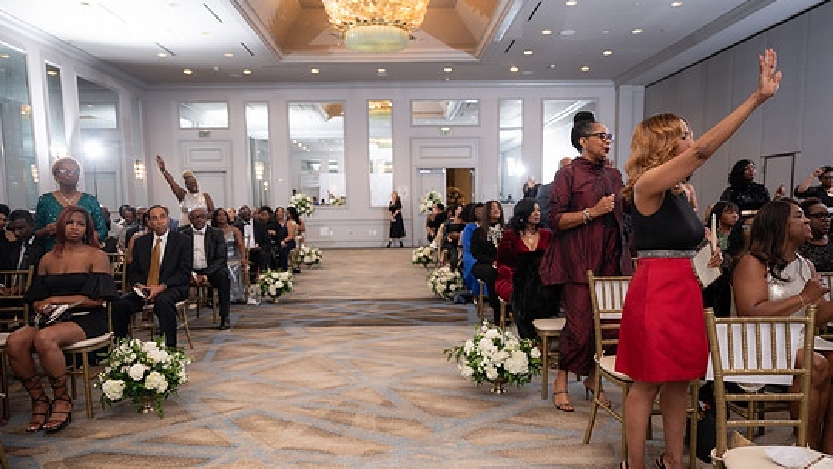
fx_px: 596
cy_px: 278
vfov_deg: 42.7
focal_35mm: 27
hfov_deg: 69.8
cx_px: 415
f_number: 2.8
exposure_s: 1/200
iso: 800
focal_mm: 24
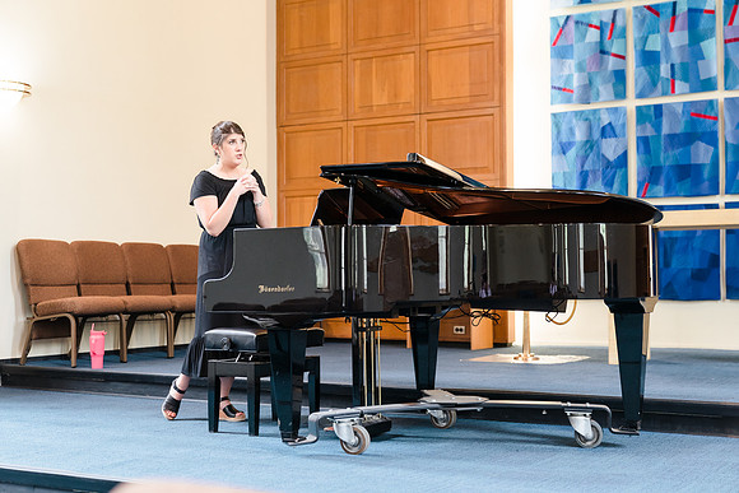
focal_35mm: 53
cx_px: 370
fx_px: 1088
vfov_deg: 25.5
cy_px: 246
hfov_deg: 37.5
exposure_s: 1/125
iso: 1250
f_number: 2.8
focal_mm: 53
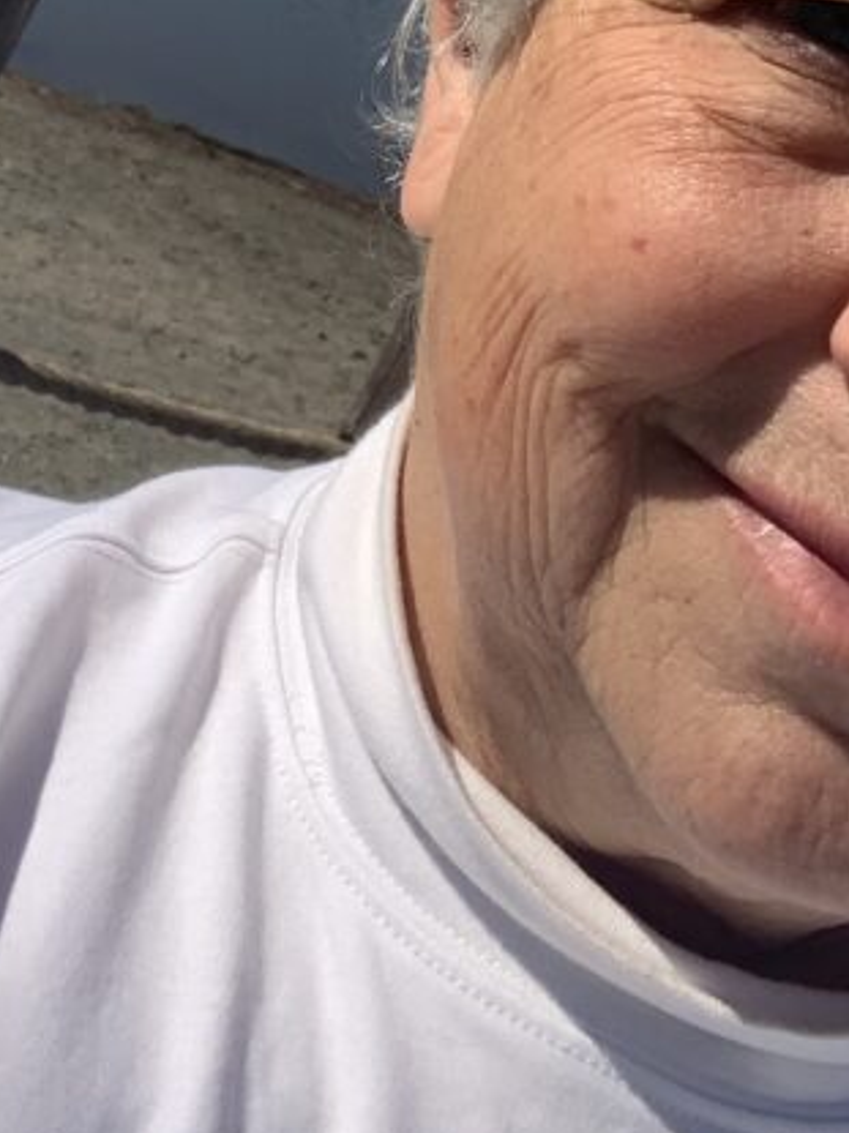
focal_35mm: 79
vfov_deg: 23.1
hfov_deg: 18.5
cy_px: -139
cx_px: 153
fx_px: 2585
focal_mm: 2.87
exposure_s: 1/2212
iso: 20
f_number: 2.2
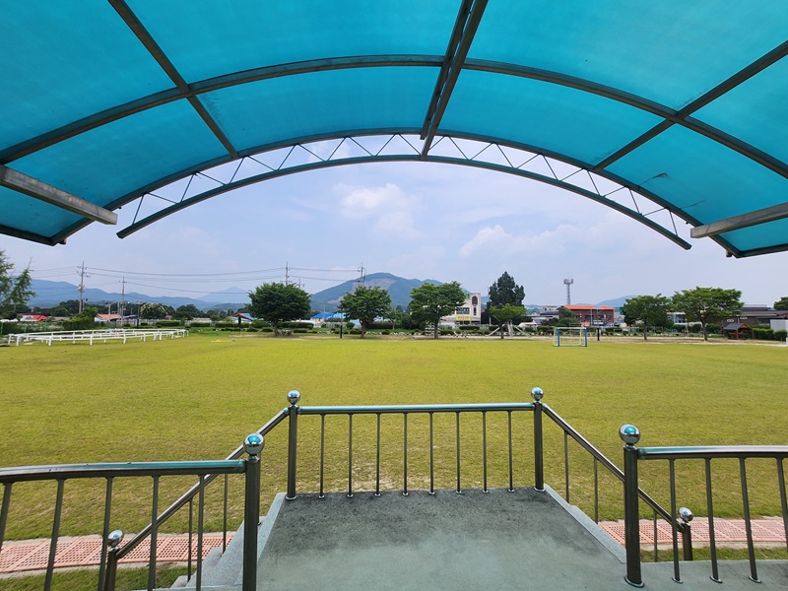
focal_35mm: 13
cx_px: 394
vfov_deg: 89.9
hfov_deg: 106.2
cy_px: 296
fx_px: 296
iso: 32
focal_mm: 1.7
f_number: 2.2
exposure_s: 1/1339
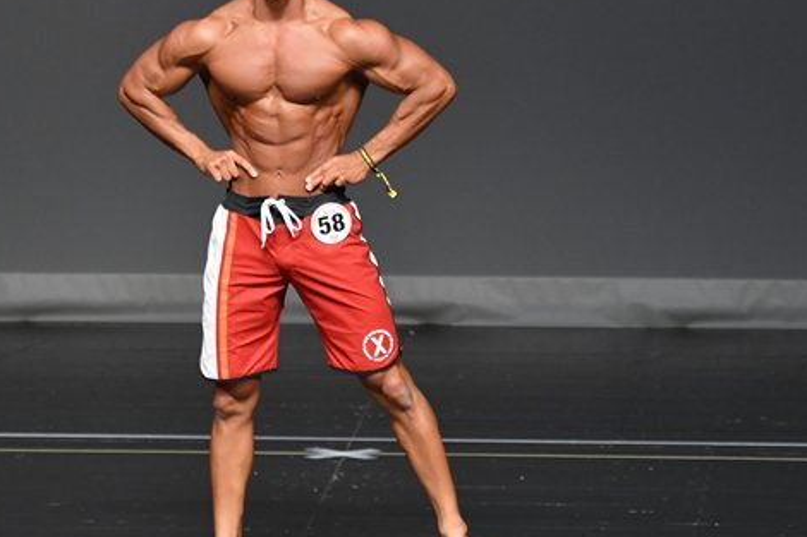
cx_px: 341
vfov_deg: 2.6
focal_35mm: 519
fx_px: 11630
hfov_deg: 4.0
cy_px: 226
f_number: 5.6
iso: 2500
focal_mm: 210
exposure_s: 1/400
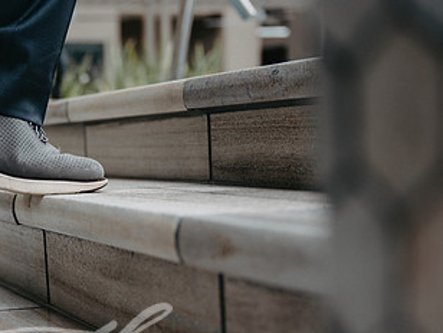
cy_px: 221
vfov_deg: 17.3
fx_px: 1088
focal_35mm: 85
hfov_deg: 22.7
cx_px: 89
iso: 100
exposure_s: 1/400
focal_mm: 47
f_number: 2.8
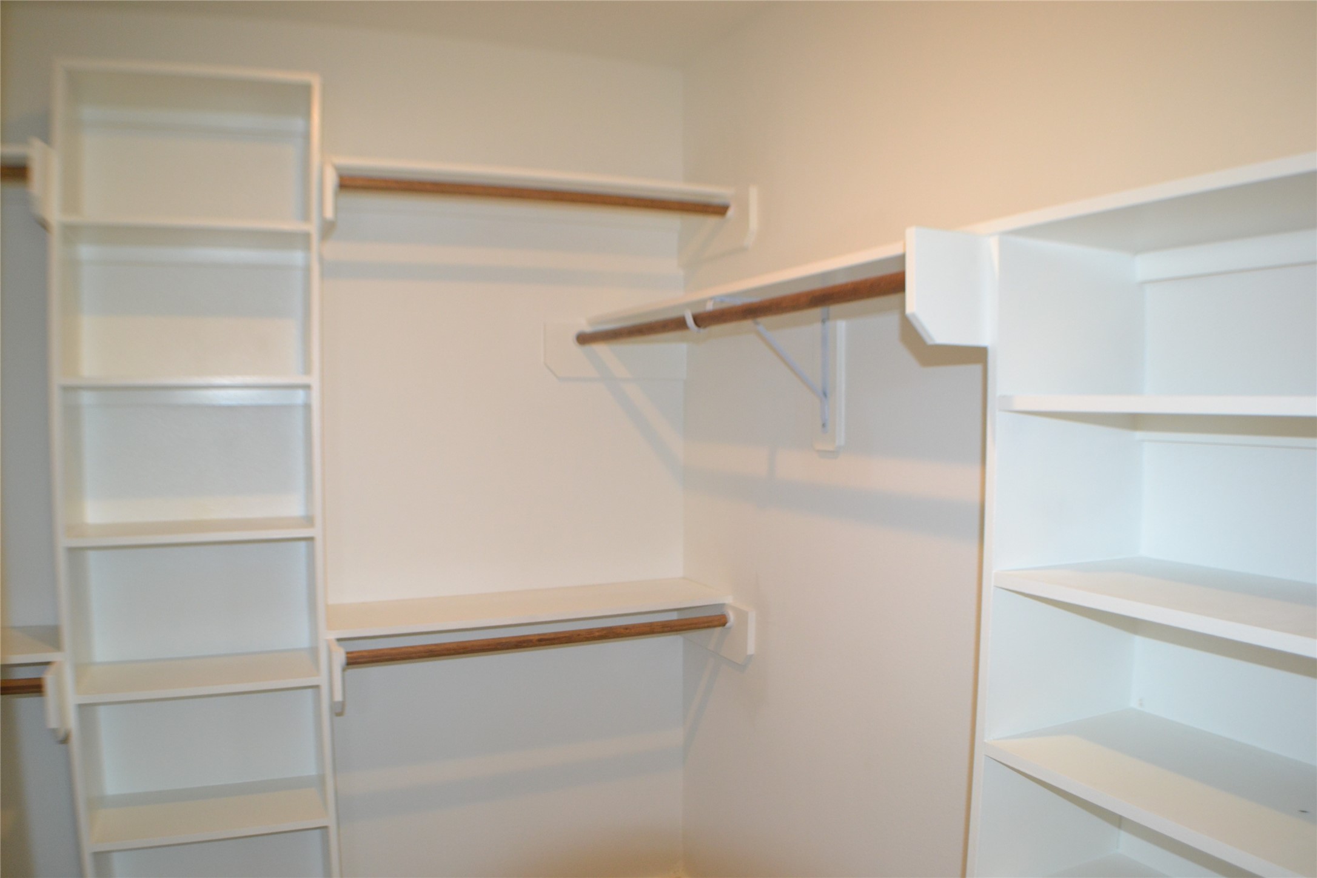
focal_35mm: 33
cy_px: 439
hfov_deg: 57.2
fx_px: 1207
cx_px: 658
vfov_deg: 40.0
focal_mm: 22
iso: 900
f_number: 3.8
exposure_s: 1/60
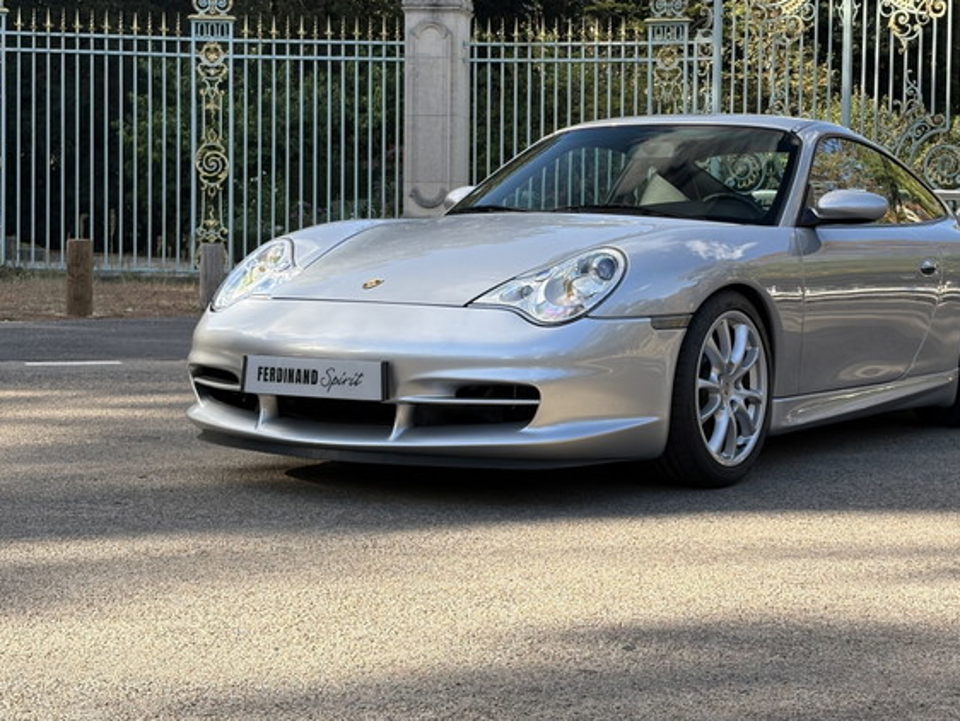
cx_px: 637
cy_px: 272
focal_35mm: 71
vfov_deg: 20.7
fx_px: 1970
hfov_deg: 27.2
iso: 40
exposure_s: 1/441
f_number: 1.6
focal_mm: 5.96
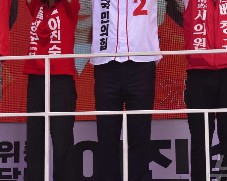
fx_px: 799
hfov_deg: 16.2
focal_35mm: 119
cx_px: 109
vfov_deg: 12.9
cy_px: 46
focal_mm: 62
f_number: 7.1
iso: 200
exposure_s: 1/160
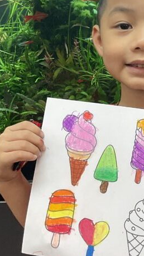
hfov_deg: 16.9
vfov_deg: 30.2
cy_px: 76
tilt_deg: -10.7
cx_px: 162
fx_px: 468
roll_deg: -2.2
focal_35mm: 69
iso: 50
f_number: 1.8
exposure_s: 1/100
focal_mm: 3
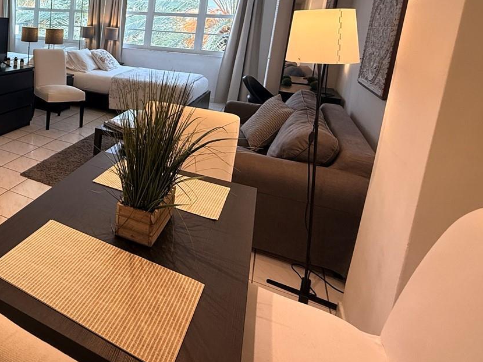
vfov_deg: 48.5
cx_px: 27
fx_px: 377
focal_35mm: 27
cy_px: 74
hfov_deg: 54.5
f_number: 2.2
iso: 100
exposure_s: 1/120
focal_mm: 2.22
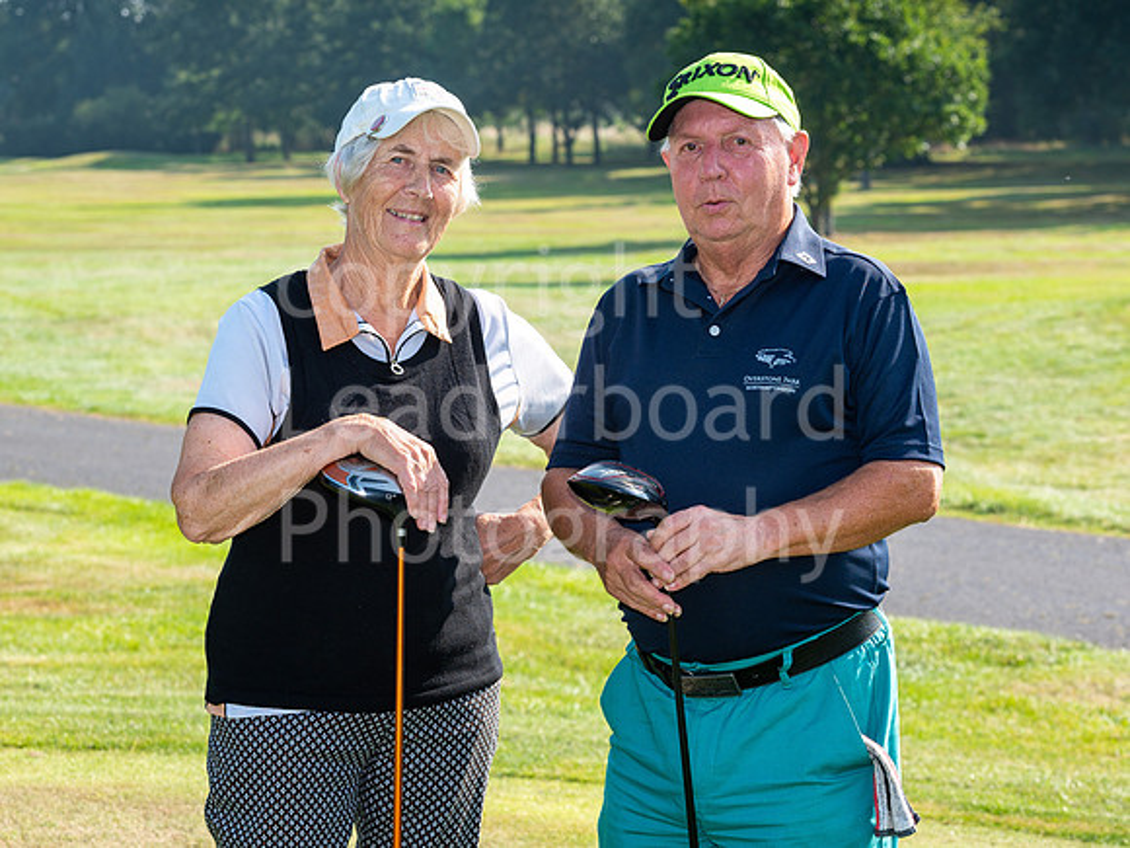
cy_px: 376
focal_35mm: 119
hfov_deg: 16.5
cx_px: 548
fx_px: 3887
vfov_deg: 12.4
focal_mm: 98
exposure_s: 1/200
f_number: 9
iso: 100
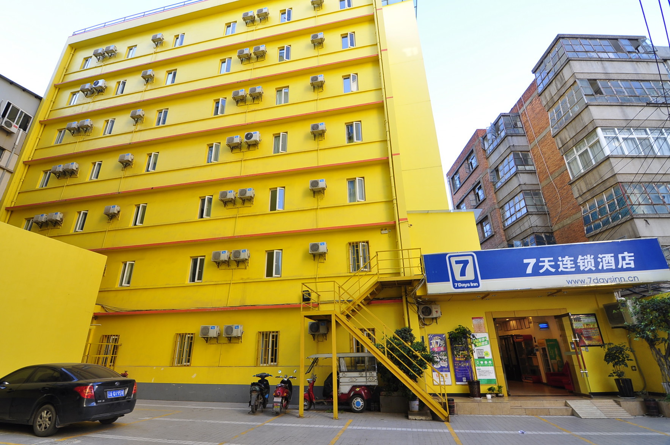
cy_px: 222
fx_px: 307
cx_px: 335
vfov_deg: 71.9
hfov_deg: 95.0
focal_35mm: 16
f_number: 8
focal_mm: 11
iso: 200
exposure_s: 1/20
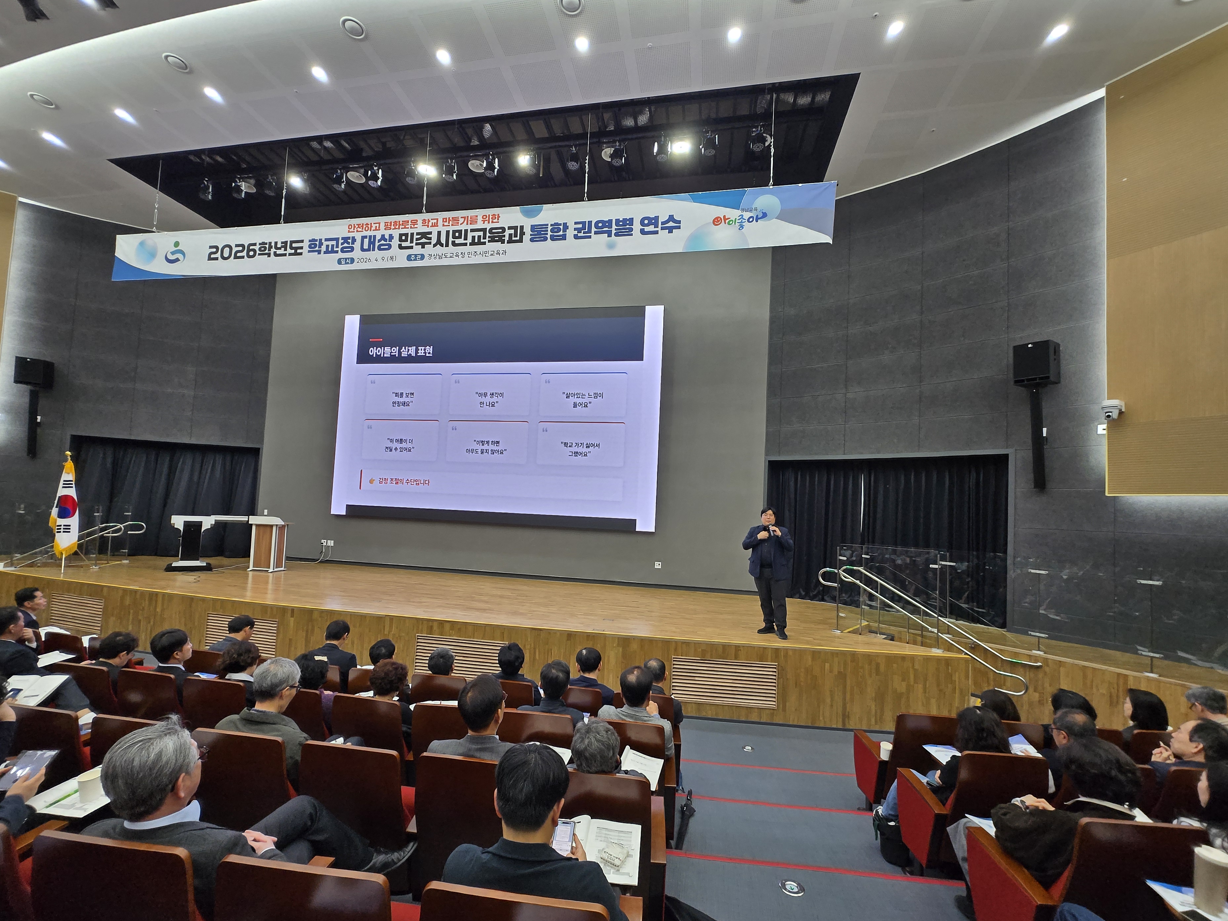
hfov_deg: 102.0
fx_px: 497
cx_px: 598
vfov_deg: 85.6
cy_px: 487
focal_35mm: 14
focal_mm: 1.7
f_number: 2.2
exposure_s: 1/60
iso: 80
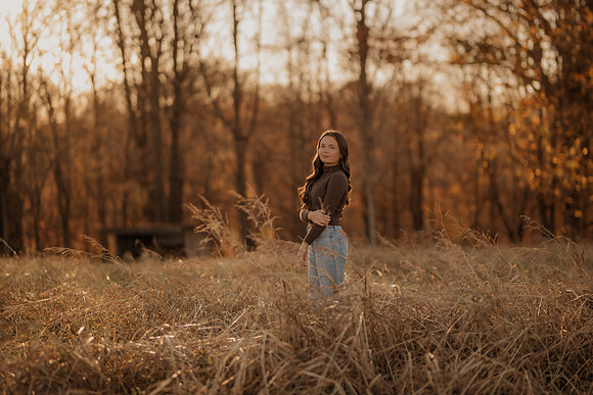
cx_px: 296
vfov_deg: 16.1
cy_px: 198
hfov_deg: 23.9
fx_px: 1400
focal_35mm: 85
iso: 200
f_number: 1.4
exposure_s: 1/1600
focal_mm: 85
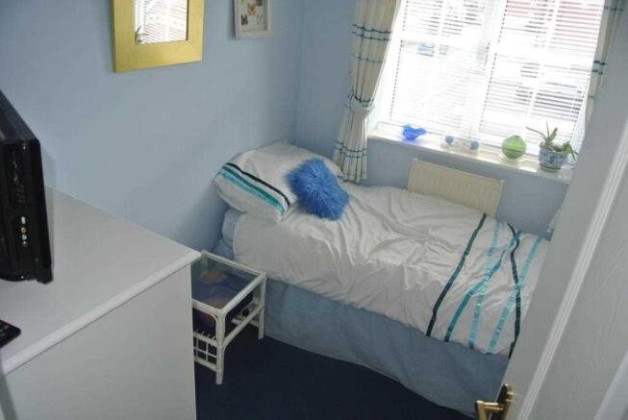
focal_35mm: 27
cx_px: 314
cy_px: 210
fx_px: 472
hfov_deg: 67.3
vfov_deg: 48.0
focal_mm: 10
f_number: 3.5
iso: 125
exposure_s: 1/60
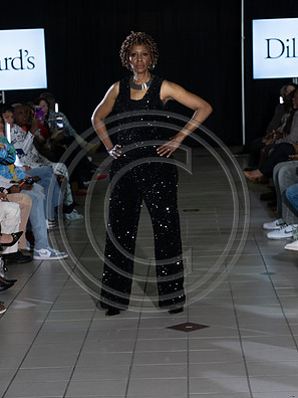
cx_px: 148
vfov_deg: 18.4
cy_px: 210
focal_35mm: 107
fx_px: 1228
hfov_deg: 13.8
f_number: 5.6
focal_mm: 98
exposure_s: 1/160
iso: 1250
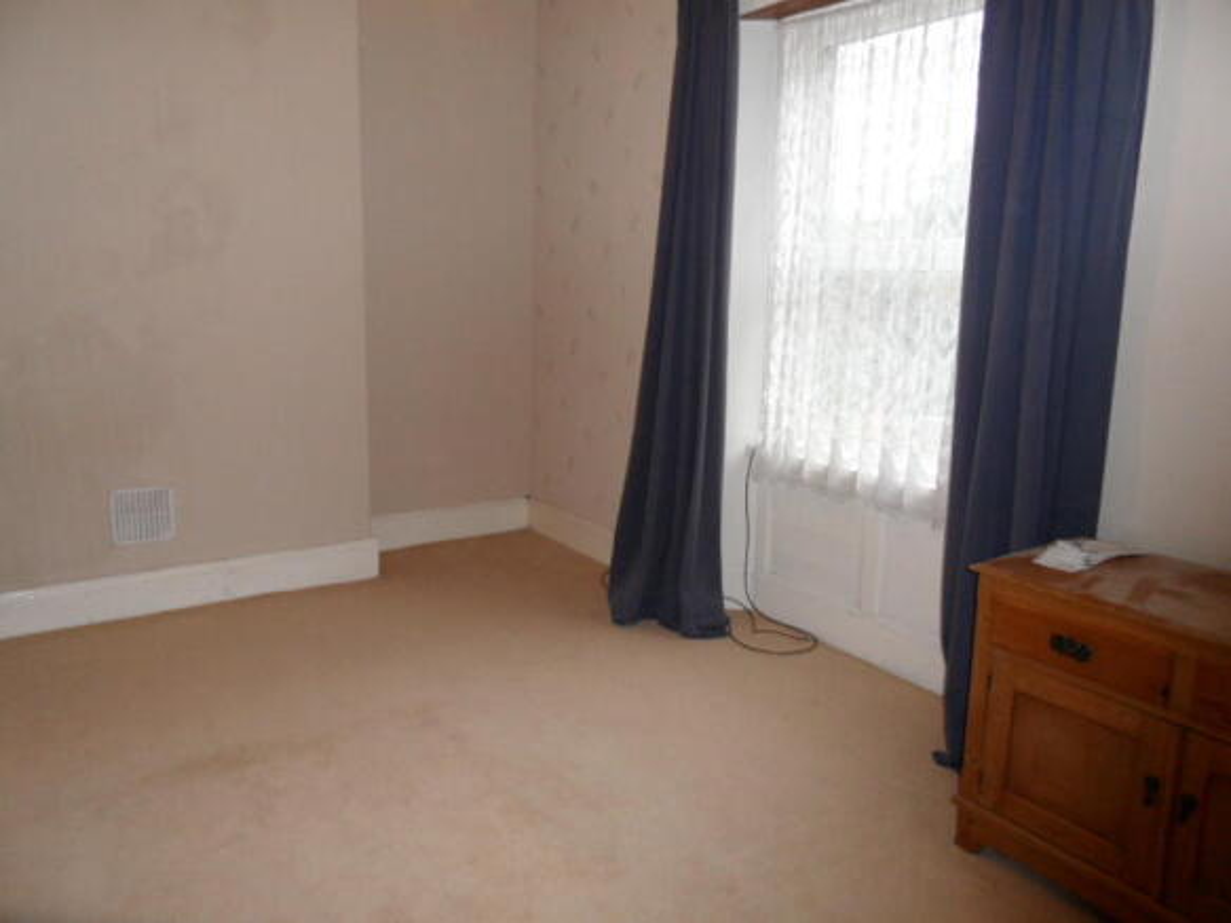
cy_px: 462
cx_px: 616
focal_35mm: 24
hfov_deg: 71.6
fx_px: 853
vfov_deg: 56.8
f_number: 3.2
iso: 200
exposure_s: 1/30
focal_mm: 3.9
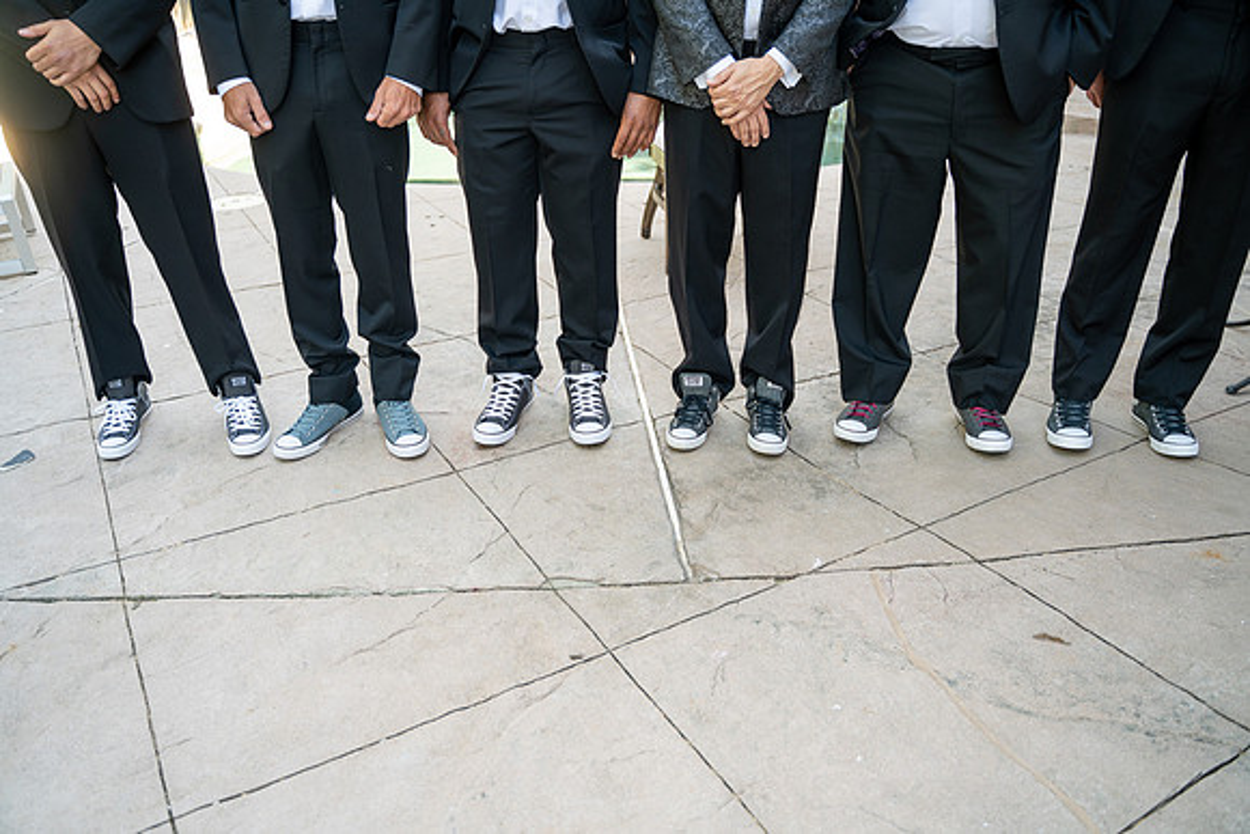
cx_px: 625
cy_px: 417
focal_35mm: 28
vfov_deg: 46.4
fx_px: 972
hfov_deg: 65.5
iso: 100
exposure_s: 1/160
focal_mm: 28
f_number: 2.8
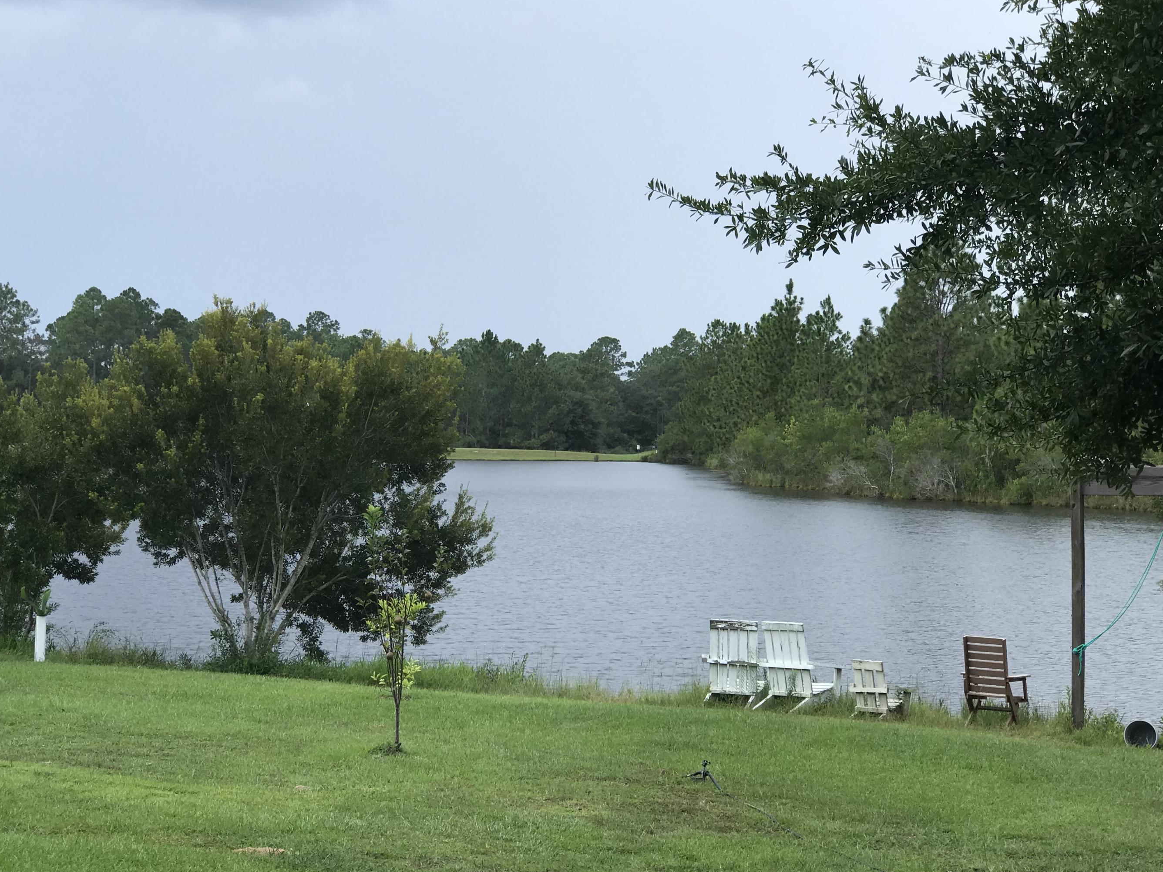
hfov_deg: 30.3
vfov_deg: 22.9
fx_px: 2150
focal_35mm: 64
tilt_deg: -1.8
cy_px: 459
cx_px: 538
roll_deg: -1.4
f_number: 2.8
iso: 20
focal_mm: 6.6
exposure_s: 1/280
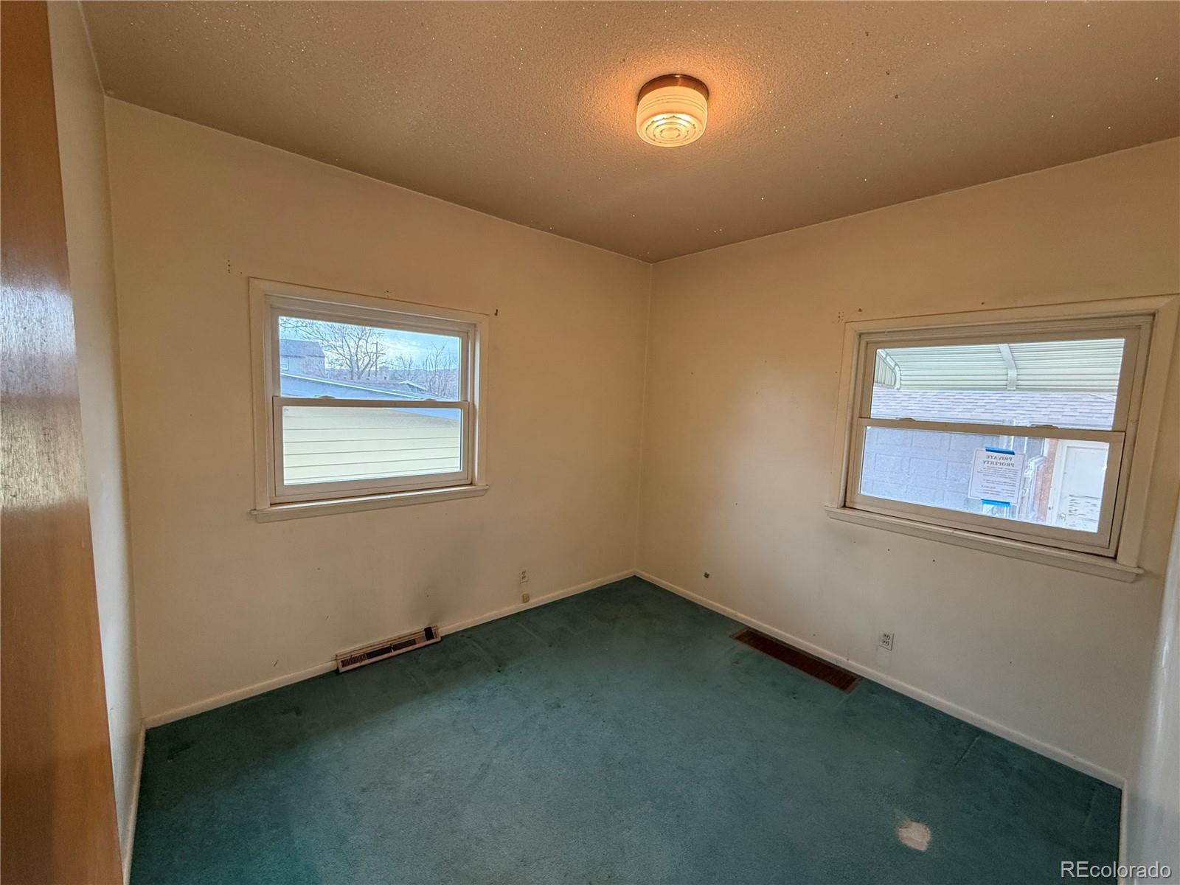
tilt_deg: -5.6
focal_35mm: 14
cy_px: 442
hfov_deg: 102.1
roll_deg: -2.2
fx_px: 477
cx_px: 590
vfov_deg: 85.7
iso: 400
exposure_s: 1/120
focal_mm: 2.22
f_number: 2.2
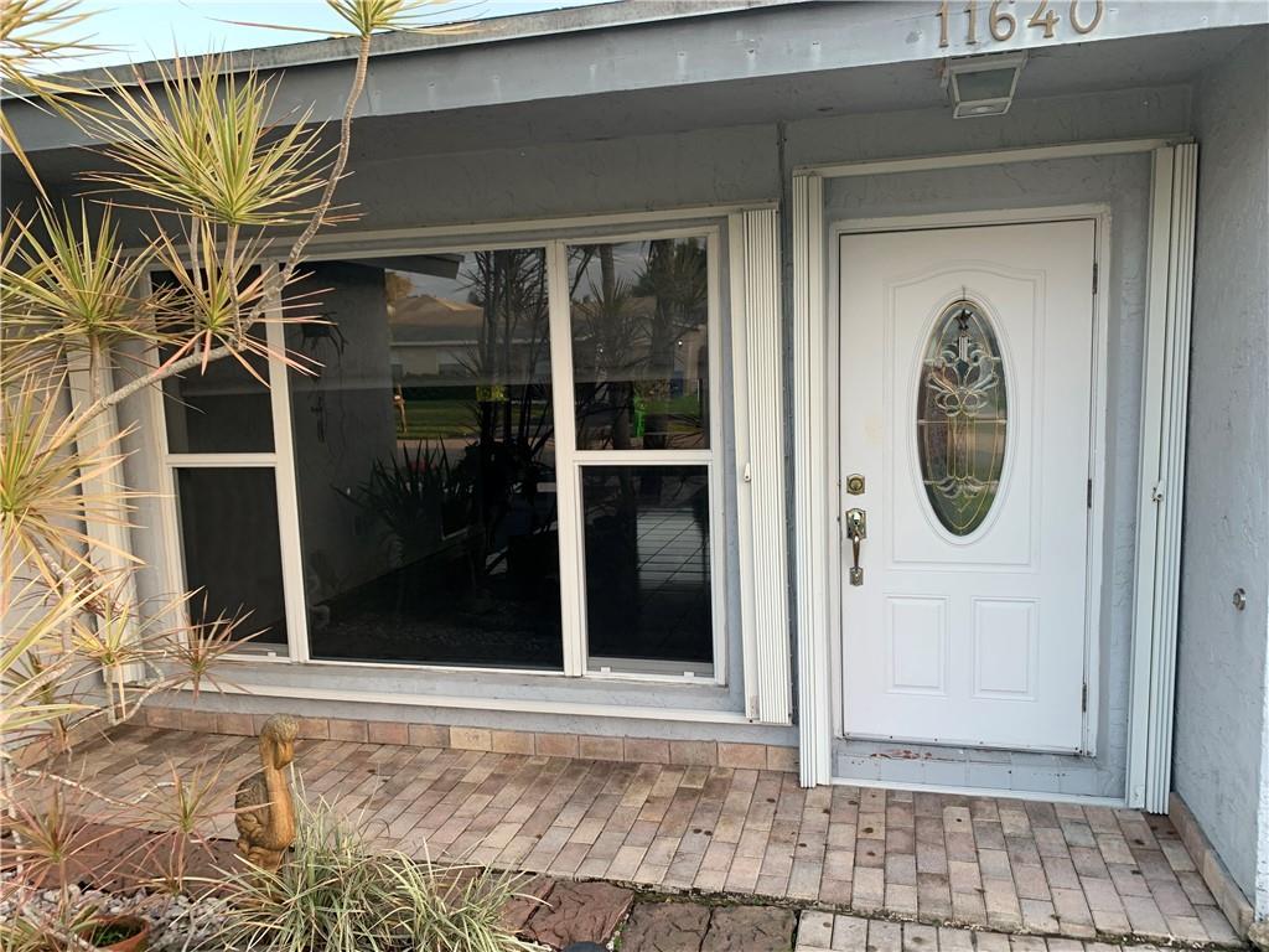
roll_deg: +2.2
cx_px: 634
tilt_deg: -6.7
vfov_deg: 53.1
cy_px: 476
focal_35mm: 26
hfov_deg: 67.3
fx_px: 953
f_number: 1.8
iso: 50
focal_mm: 4.25
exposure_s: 1/121
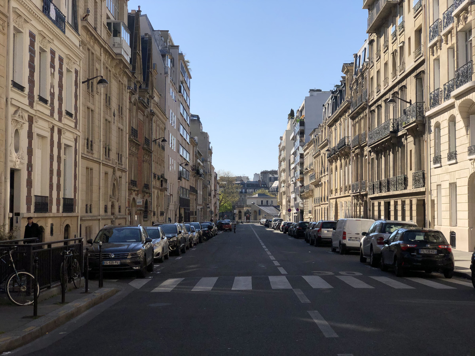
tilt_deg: +2.3
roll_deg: +0.6
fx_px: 714
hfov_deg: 36.8
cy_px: 178
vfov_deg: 28.0
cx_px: 238
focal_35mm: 52
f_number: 2.4
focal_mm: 6
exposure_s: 1/2558
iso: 16
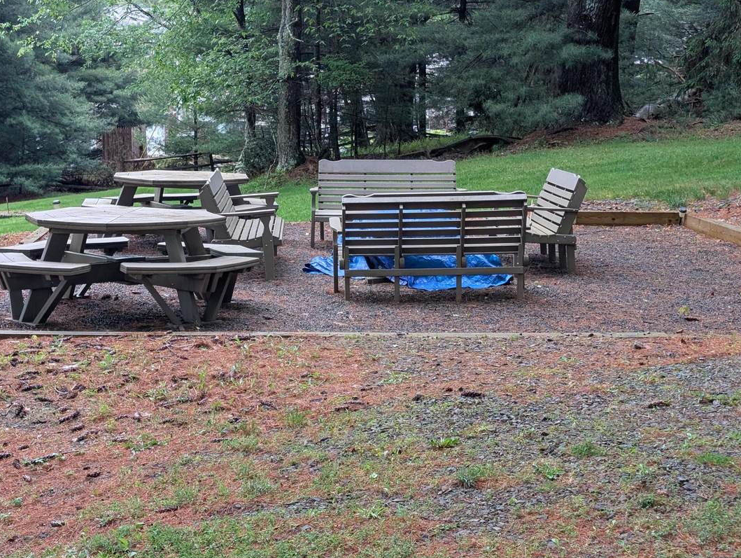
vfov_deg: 24.9
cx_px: 309
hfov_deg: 32.6
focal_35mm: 59
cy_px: 274
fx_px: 1265
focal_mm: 6.9
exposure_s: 1/325
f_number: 1.68
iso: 46
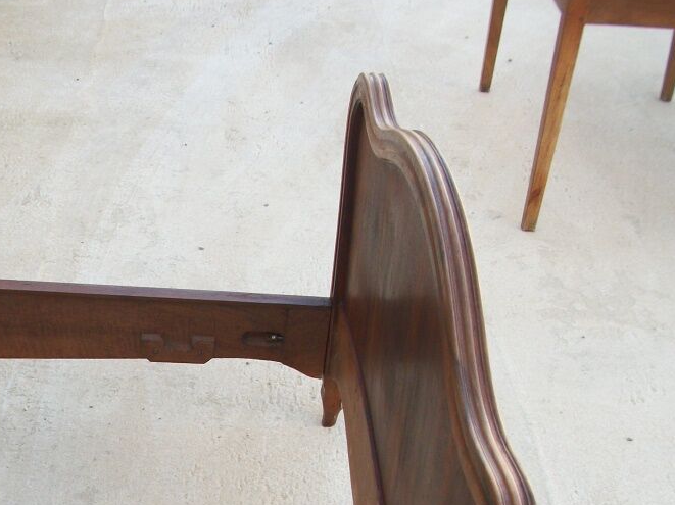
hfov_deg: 29.8
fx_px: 1208
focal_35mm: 62
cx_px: 56
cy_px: 485
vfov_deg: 22.8
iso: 80
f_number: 2.9
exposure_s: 1/160
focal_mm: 5.7
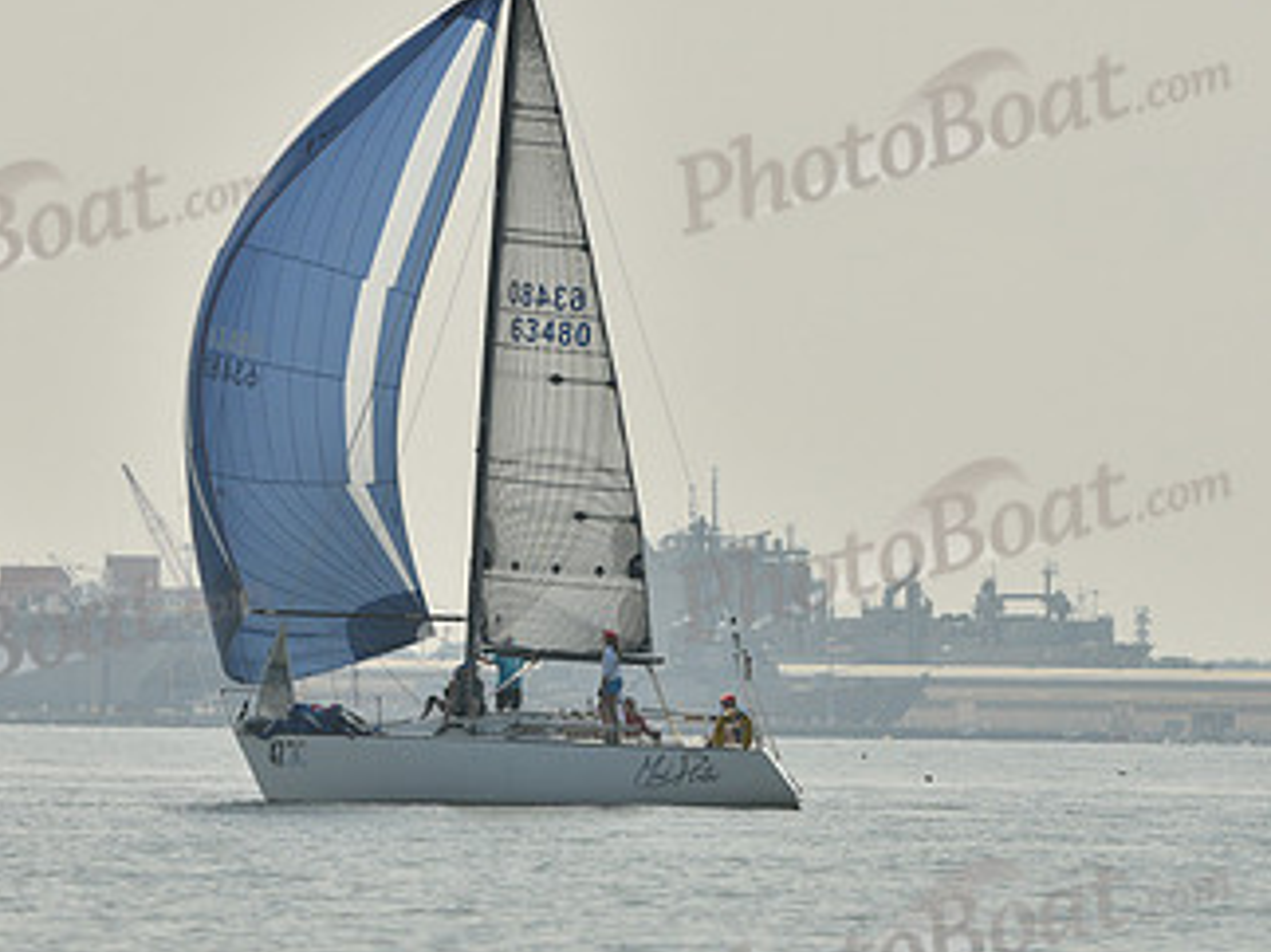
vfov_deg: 2.2
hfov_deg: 2.9
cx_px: 476
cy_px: 391
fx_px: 25362
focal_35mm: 691
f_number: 9
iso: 320
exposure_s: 1/1250
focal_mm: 400
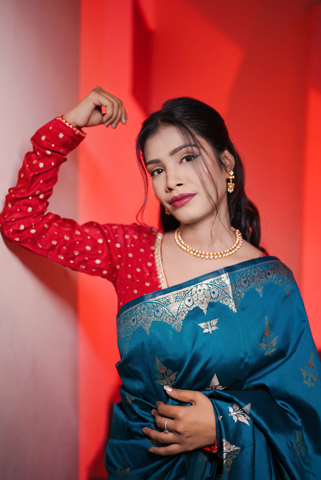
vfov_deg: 54.4
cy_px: 240
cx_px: 160
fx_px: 467
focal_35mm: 35
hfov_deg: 37.9
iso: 250
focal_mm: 35
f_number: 1.4
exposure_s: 1/200
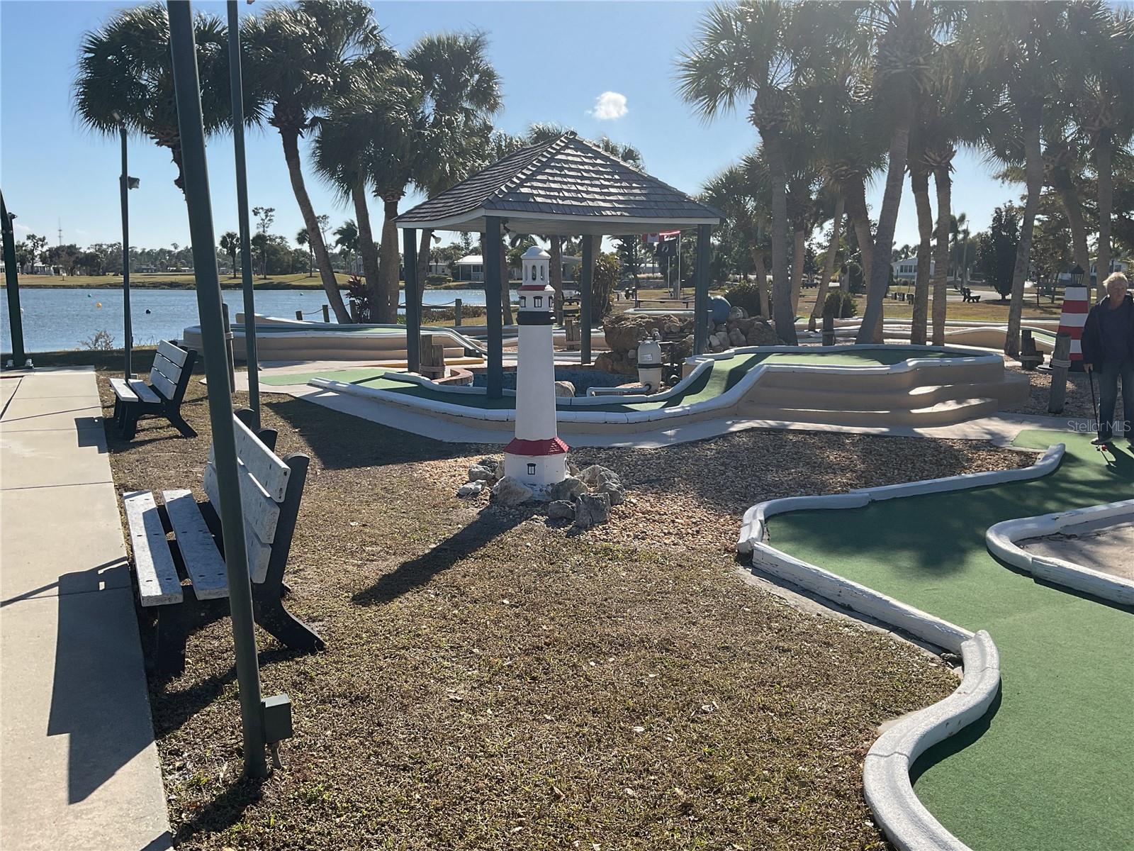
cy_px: 426
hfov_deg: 61.7
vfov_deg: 48.2
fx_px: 950
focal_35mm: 29
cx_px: 567
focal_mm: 3
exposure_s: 1/2227
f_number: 1.8
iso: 16
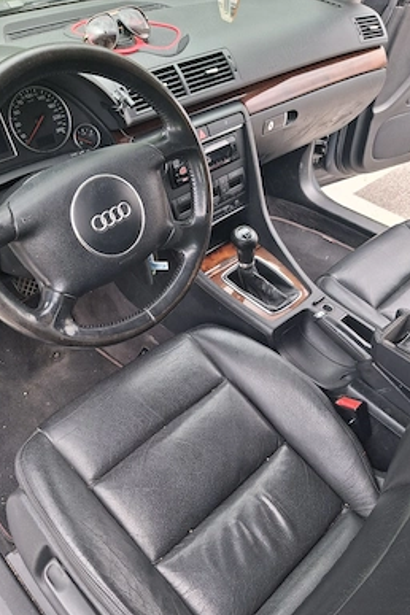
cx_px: 202
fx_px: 495
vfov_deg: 63.6
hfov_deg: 45.0
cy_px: 316
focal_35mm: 29
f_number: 1.8
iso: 32
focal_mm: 4
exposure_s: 1/100
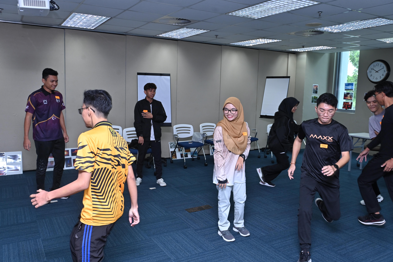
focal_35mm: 31
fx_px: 338
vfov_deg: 42.3
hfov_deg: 60.3
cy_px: 131
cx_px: 196
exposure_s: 1/125
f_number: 4.5
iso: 800
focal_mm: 31
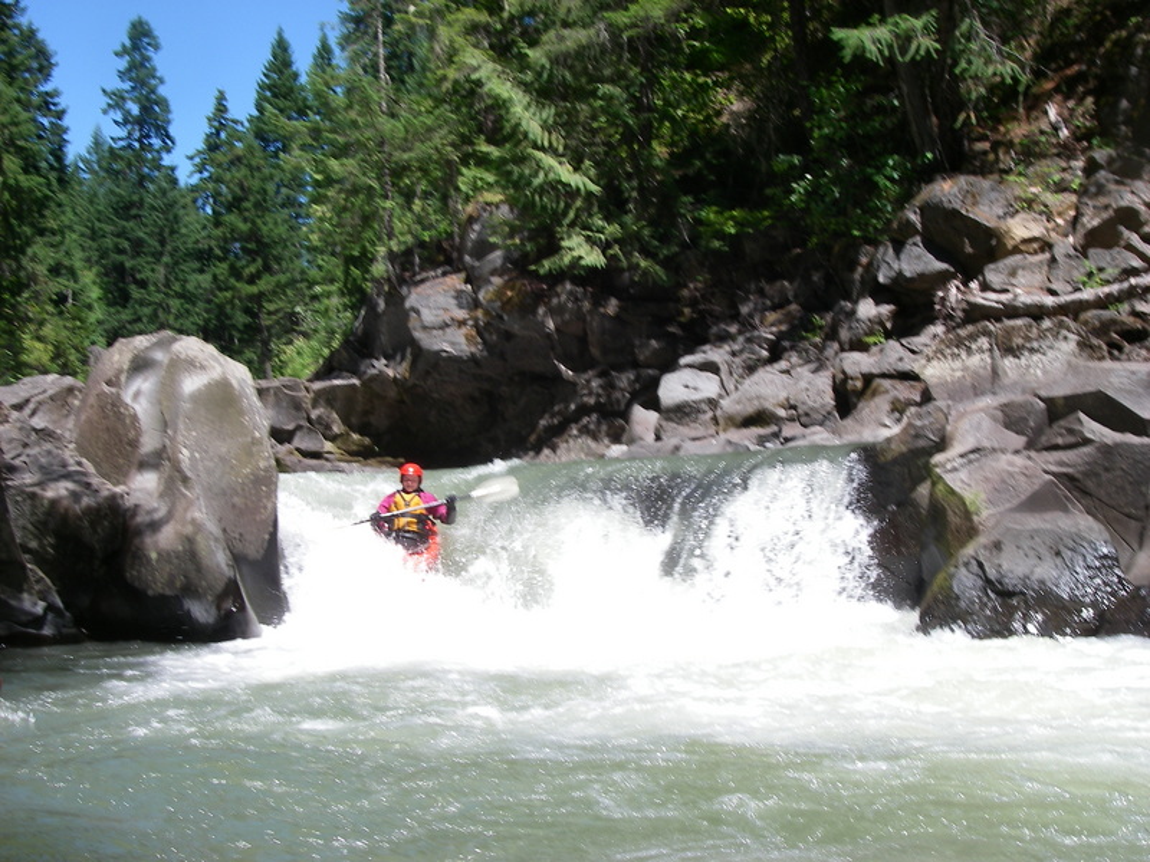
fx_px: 1628
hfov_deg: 38.9
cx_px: 575
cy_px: 431
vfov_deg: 29.7
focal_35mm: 49
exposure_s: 1/125
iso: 64
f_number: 7
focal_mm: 8.1
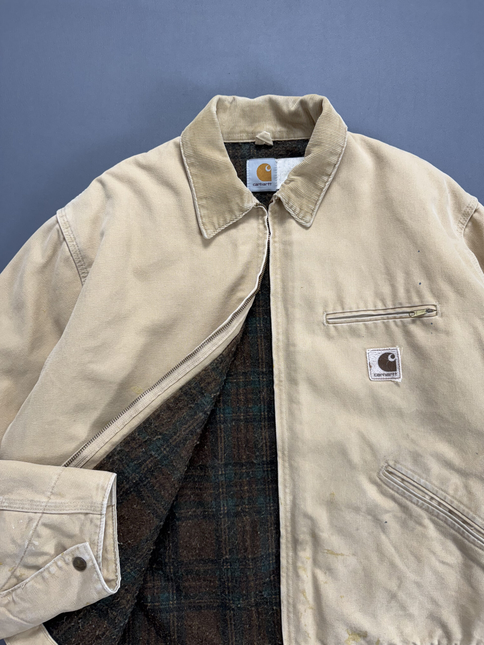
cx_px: 242
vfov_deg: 71.6
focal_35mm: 24
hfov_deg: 56.8
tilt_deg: -86.6
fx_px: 447
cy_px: 322
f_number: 1.78
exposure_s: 1/120
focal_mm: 6.76
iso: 160
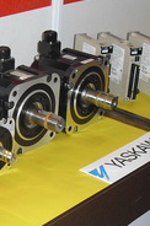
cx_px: -11
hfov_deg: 13.1
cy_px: 181
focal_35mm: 102
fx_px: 640
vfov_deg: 19.8
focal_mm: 6.3
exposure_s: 1/125
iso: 200
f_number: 3.1
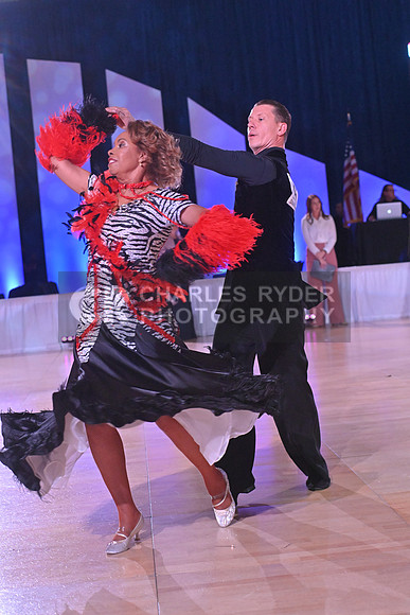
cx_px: 205
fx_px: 1195
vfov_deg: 28.8
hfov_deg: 19.5
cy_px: 308
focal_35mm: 70
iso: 4000
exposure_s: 1/400
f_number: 5.6
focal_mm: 70
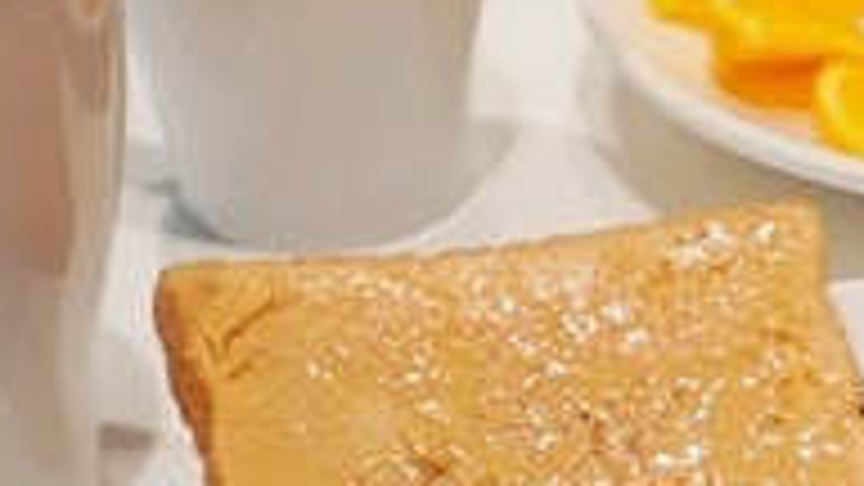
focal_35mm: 144
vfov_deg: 8.4
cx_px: 882
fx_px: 3299
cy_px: 425
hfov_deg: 14.7
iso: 800
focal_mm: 33
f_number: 6.3
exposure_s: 1/25
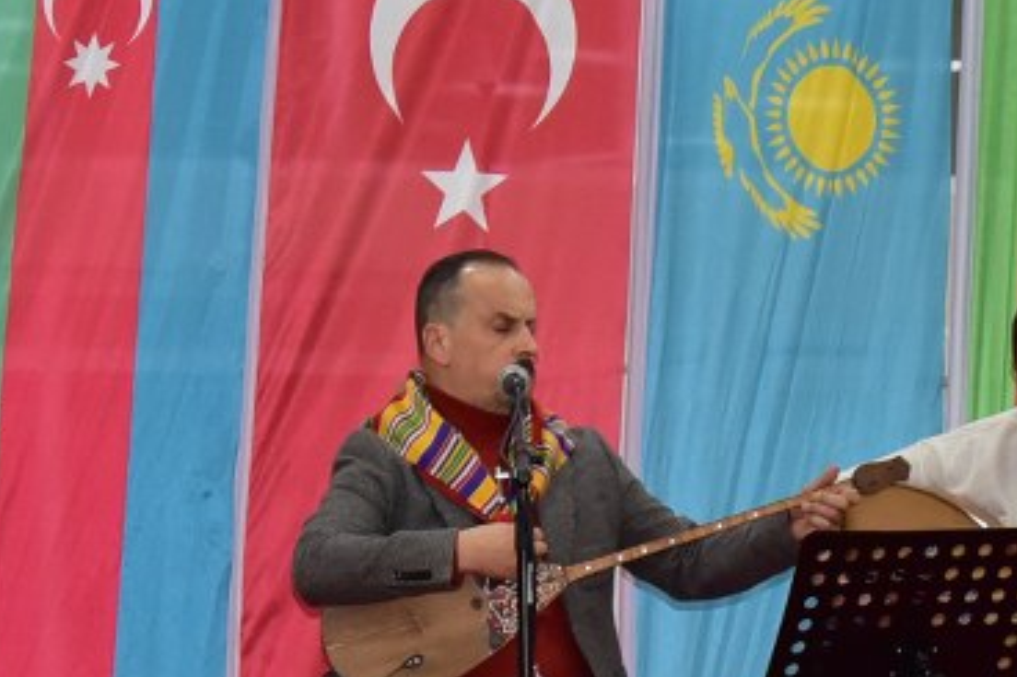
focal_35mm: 214
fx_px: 6043
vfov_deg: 6.4
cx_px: 590
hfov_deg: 9.6
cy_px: 647
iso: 2500
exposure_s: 1/200
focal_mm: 50
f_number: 5.6
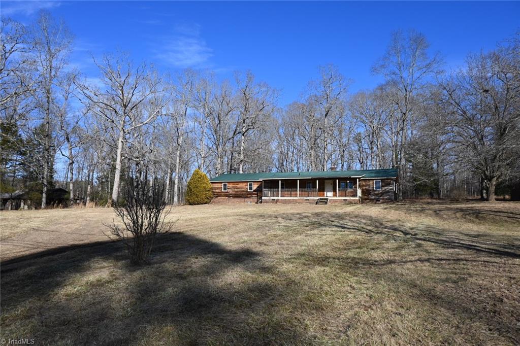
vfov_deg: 53.1
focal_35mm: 24
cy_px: 173
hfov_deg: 73.8
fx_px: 347
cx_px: 260
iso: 100
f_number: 7.1
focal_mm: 16
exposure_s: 1/400
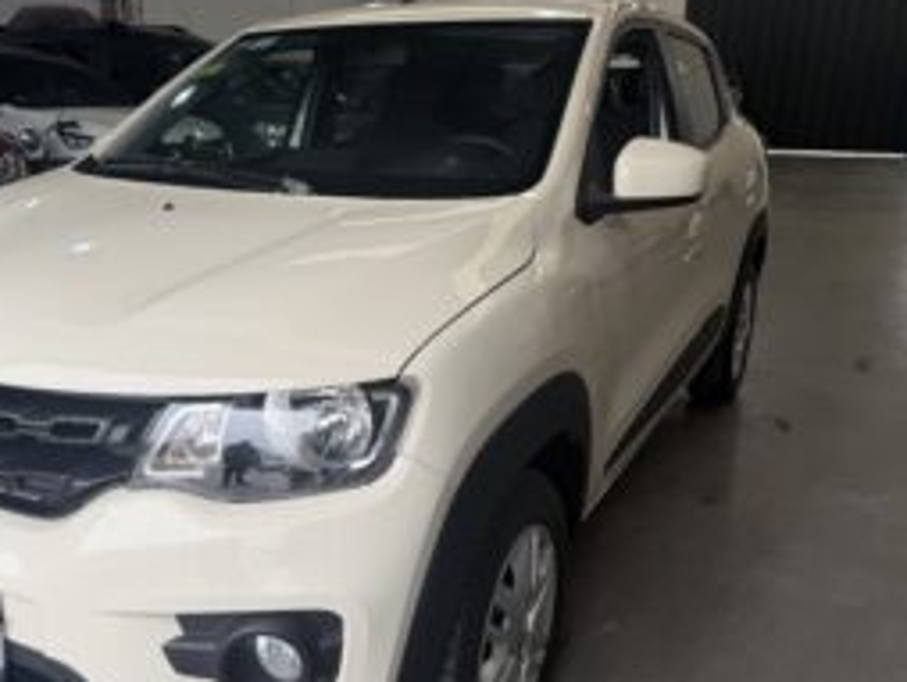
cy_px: 375
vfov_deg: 41.8
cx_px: 332
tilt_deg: -17.8
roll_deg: -0.3
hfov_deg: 53.2
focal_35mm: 34
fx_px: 892
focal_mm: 6.76
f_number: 1.78
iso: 64
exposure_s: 1/212
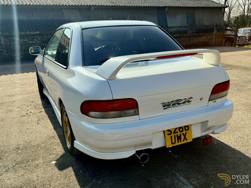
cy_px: 94
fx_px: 174
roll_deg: -0.3
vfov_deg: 56.8
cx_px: 126
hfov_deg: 71.6
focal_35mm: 24
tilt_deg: -21.3
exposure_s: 1/1770
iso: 100
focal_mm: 6.76
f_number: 1.78
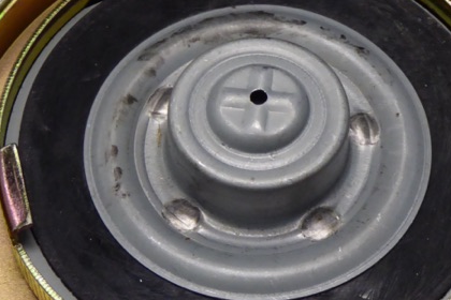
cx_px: 268
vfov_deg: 8.2
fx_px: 2092
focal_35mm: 167
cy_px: 182
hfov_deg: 12.3
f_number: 4.5
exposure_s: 1/40
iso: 400
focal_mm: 12.5
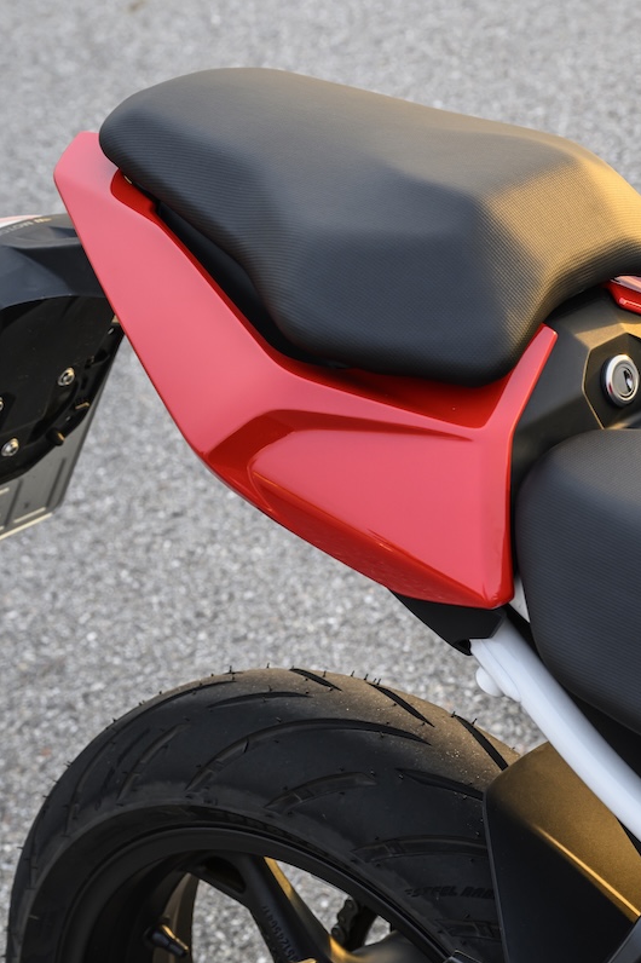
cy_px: 482
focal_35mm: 89
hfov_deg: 15.0
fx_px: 2379
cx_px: 704
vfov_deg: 22.9
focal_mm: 59
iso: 500
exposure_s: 1/25
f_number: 8
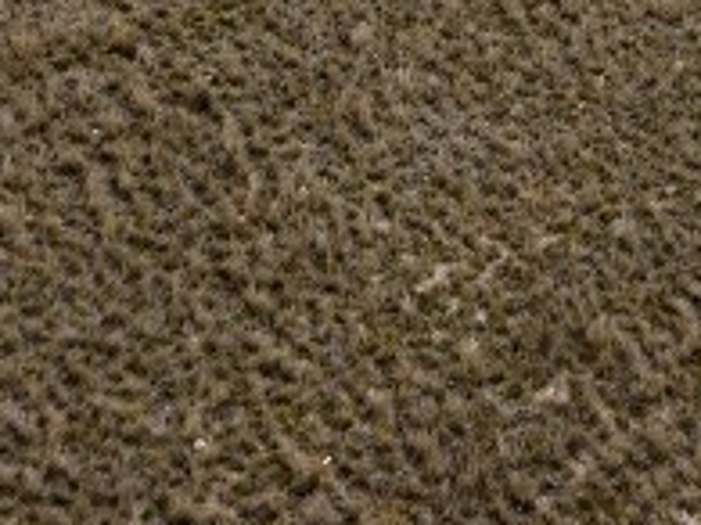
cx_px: 455
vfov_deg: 10.1
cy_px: -759
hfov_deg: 15.6
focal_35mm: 126
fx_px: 2550
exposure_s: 1/200
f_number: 2.8
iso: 230
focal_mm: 12.29
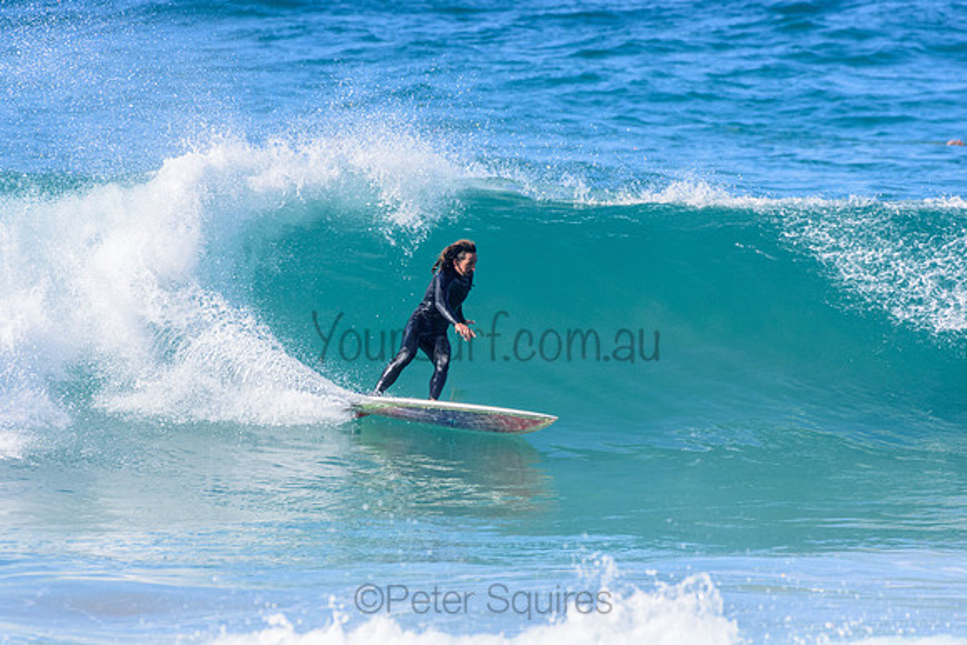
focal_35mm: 750
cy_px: 322
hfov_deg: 2.7
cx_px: 484
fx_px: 20150
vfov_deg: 1.8
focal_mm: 500
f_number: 5.6
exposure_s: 1/2000
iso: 450
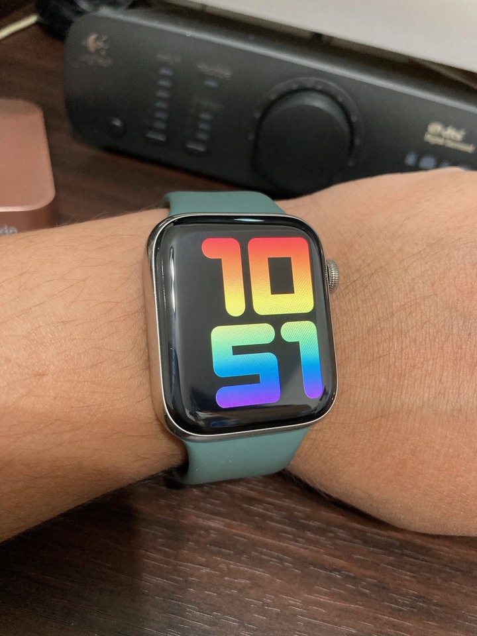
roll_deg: -14.0
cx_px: 238
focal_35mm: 28
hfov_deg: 49.7
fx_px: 514
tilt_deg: -41.1
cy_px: 318
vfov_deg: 63.4
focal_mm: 3.99
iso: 320
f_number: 1.8
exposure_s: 1/30
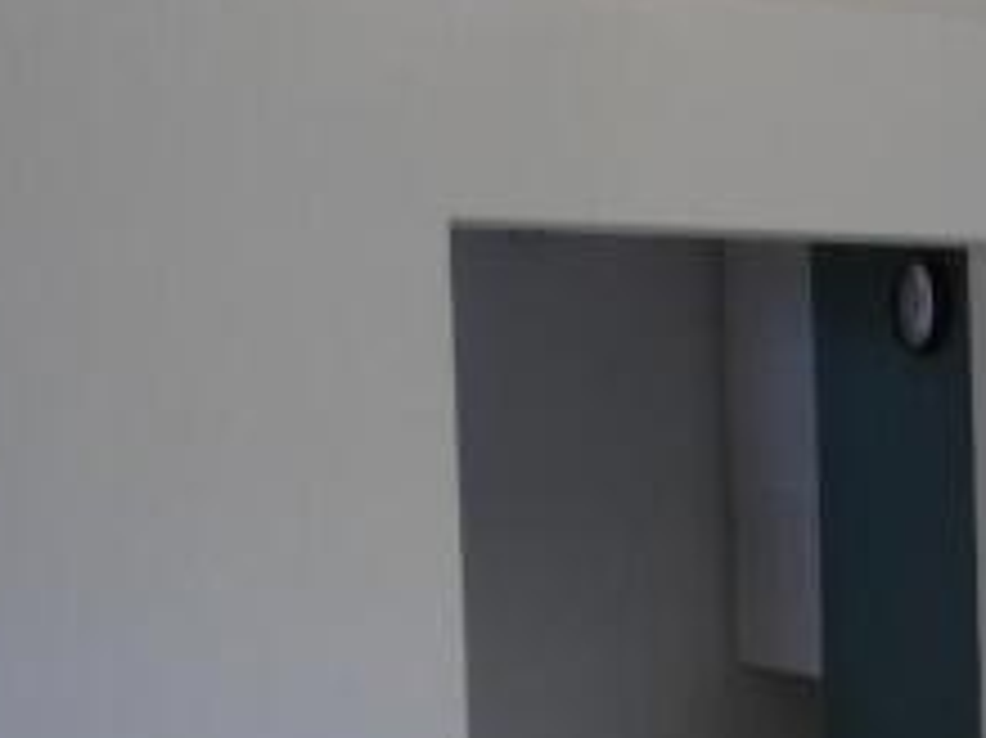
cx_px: 1101
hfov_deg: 27.5
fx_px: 1822
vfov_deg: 22.8
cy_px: 493
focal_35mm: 64
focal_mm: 4.2
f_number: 3.3
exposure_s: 1/45
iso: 100
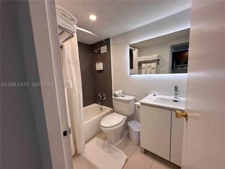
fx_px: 91
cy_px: 84
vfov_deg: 85.7
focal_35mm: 14
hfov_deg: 102.1
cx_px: 112
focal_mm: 2.22
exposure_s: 1/120
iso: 125
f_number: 2.2
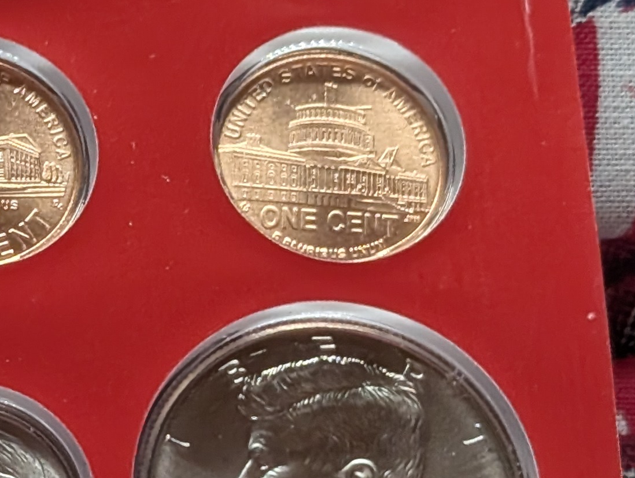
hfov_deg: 10.4
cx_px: -379
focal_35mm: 182
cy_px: 420
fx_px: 3344
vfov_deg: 8.2
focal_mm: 6.9
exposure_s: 1/146
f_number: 1.68
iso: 89
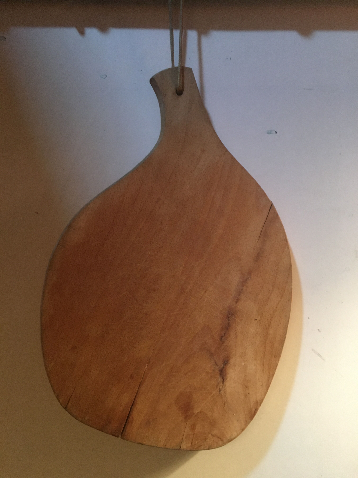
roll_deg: +0.9
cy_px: 239
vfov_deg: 61.7
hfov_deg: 48.2
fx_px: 400
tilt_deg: +0.7
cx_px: 179
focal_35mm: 29
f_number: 2.2
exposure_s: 1/20
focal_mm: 4.15
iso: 200
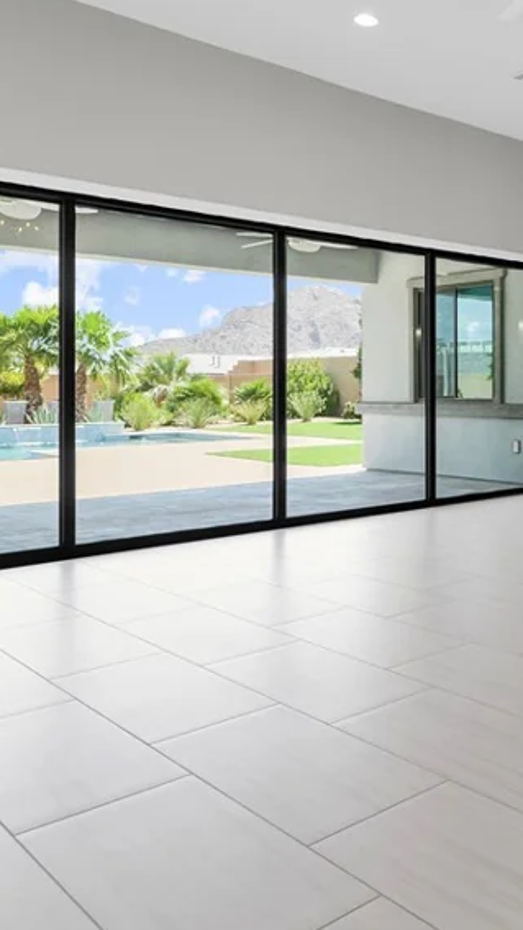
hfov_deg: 30.6
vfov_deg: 57.7
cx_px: 589
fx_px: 839
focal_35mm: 34
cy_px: 385
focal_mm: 12
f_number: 11
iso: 1250
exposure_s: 1/50
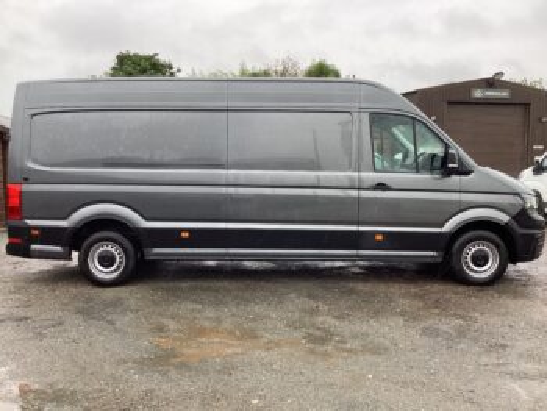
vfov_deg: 45.5
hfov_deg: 58.3
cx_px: 274
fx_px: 490
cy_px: 206
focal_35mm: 31
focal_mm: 3.3
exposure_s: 1/120
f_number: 2.4
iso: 40
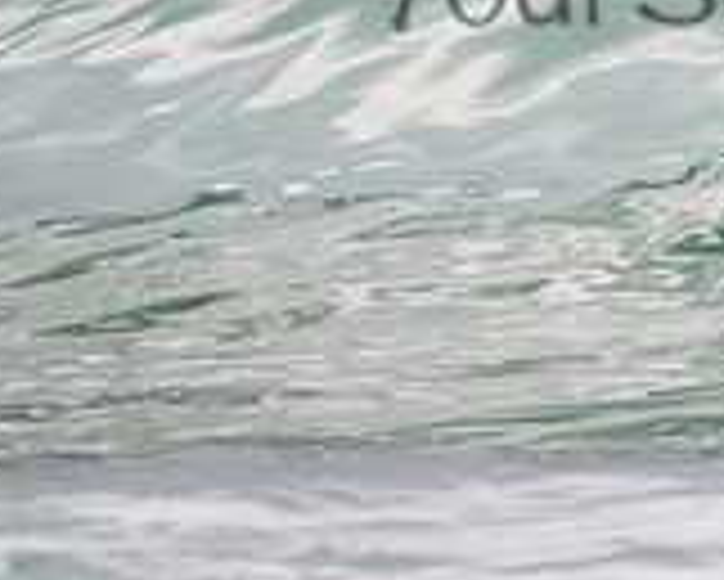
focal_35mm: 2704
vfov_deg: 0.6
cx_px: 836
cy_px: -79
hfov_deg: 0.7
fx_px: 57975
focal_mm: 800
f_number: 11
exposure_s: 1/1600
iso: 3200
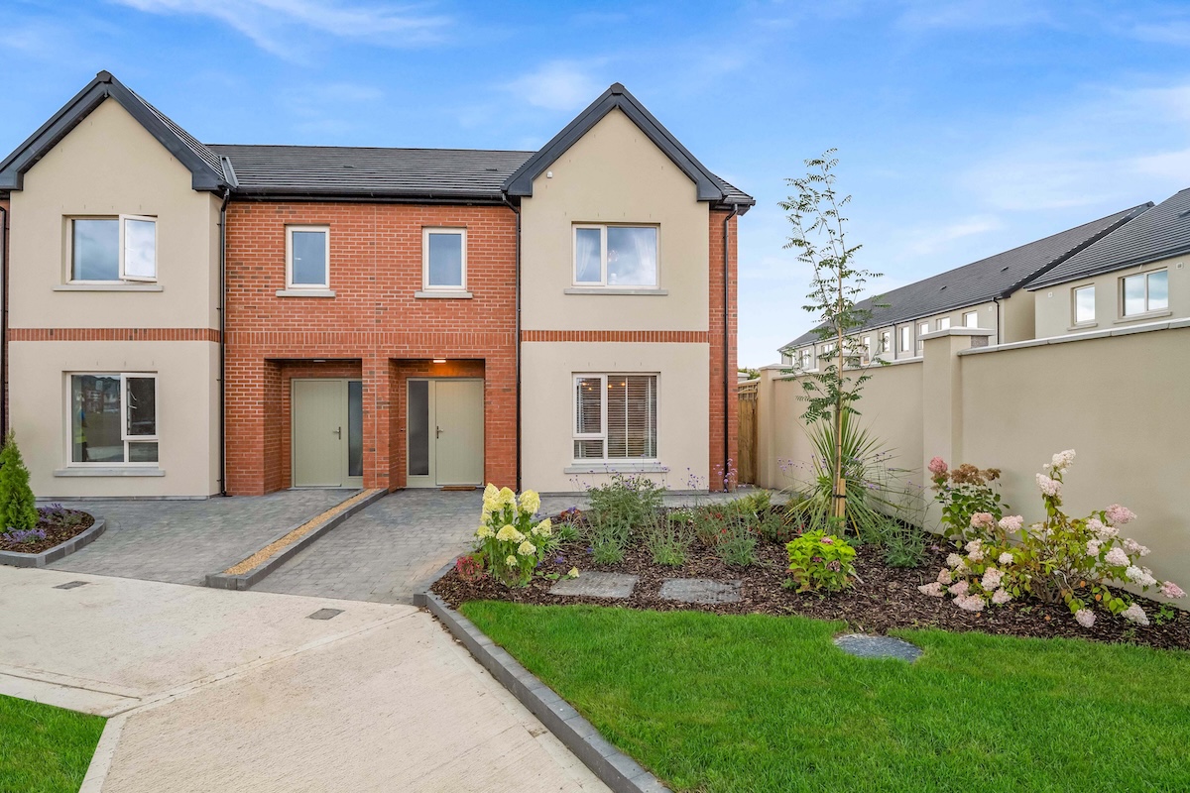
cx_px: 595
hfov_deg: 93.3
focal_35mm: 17
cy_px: 396
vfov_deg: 70.4
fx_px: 562
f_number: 6.3
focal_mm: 17
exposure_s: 1/200
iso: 640
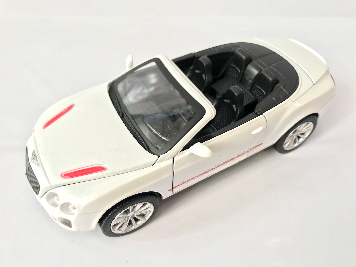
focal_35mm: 28
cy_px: 134
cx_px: 178
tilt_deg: -46.7
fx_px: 288
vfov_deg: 49.7
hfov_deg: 63.4
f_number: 1.8
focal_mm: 3.99
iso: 25
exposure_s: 1/33
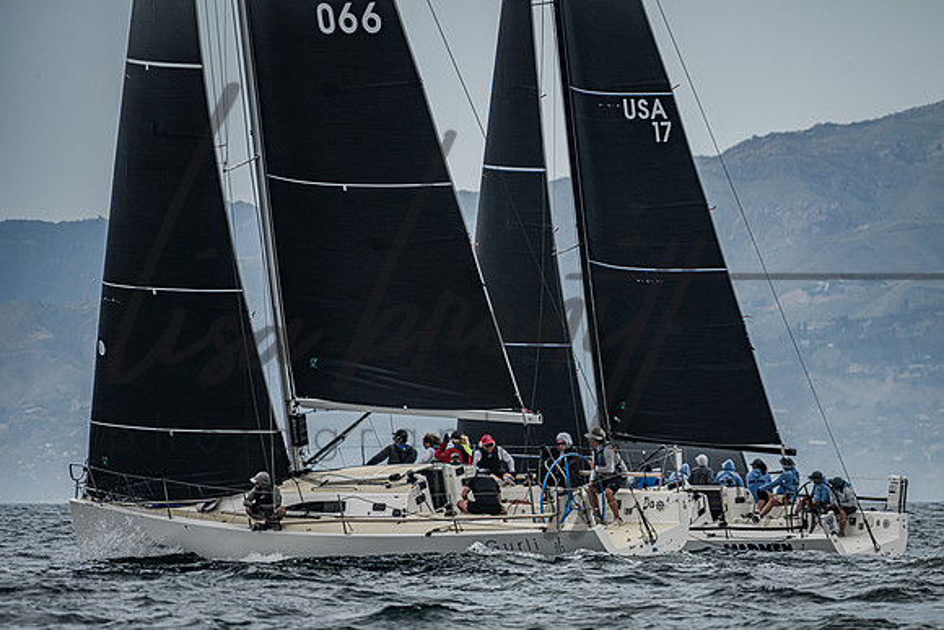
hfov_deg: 4.6
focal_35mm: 447
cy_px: 316
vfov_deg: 3.1
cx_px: 517
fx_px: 11732
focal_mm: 400
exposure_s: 1/1600
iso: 320
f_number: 8
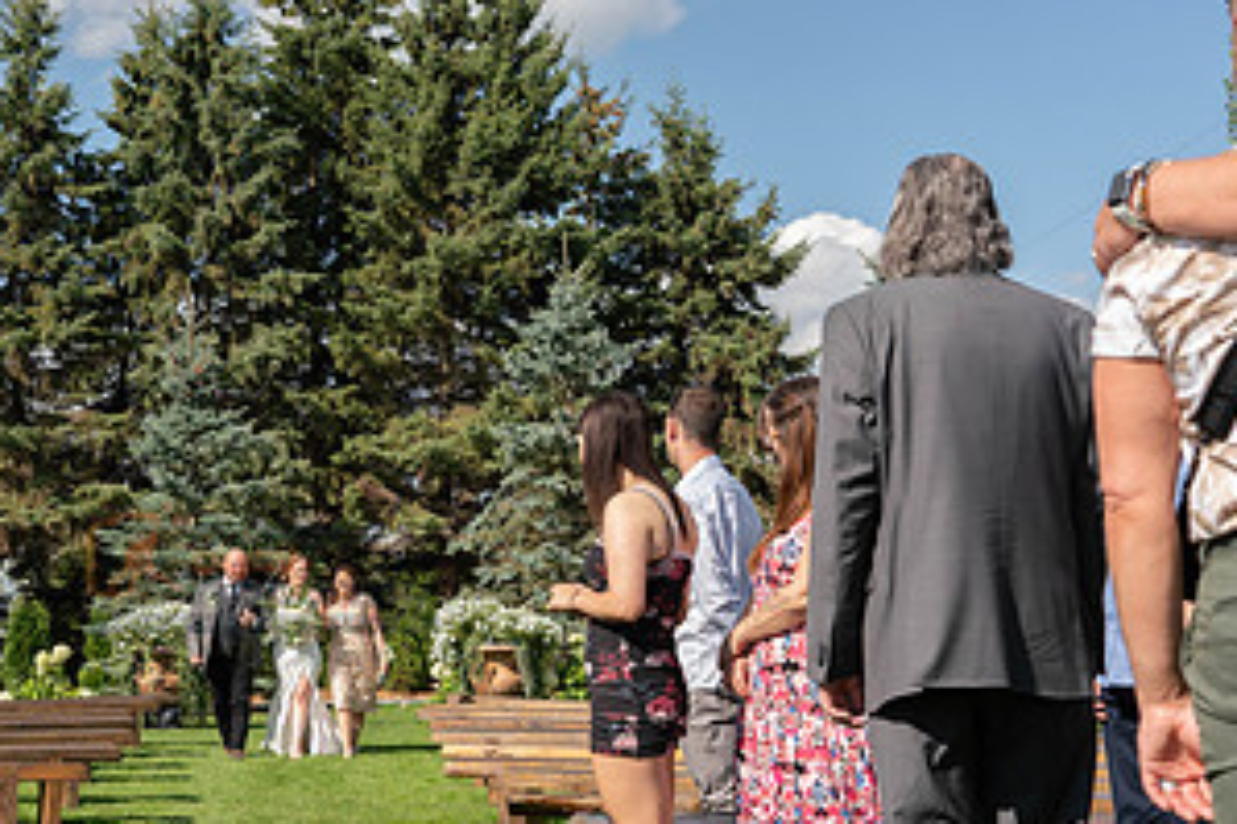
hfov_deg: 29.1
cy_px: 569
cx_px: 265
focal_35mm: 68
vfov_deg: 19.9
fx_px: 2335
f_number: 4.5
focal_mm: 35
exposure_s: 1/2000
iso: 400
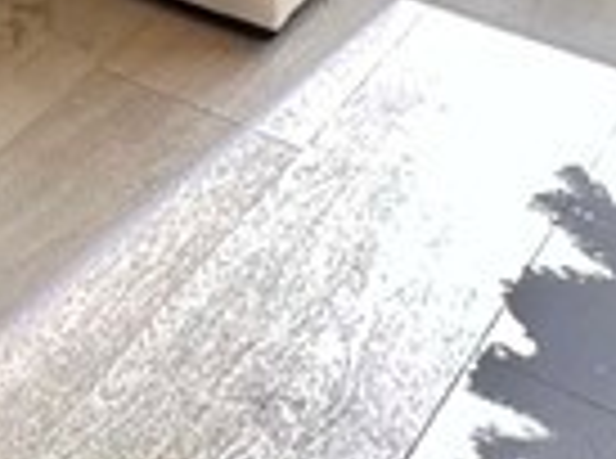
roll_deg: +0.3
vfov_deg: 9.8
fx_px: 1864
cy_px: -1012
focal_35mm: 105
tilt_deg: -0.2
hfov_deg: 11.9
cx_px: -1138
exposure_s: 1/128
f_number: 2.2
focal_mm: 2.22
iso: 40
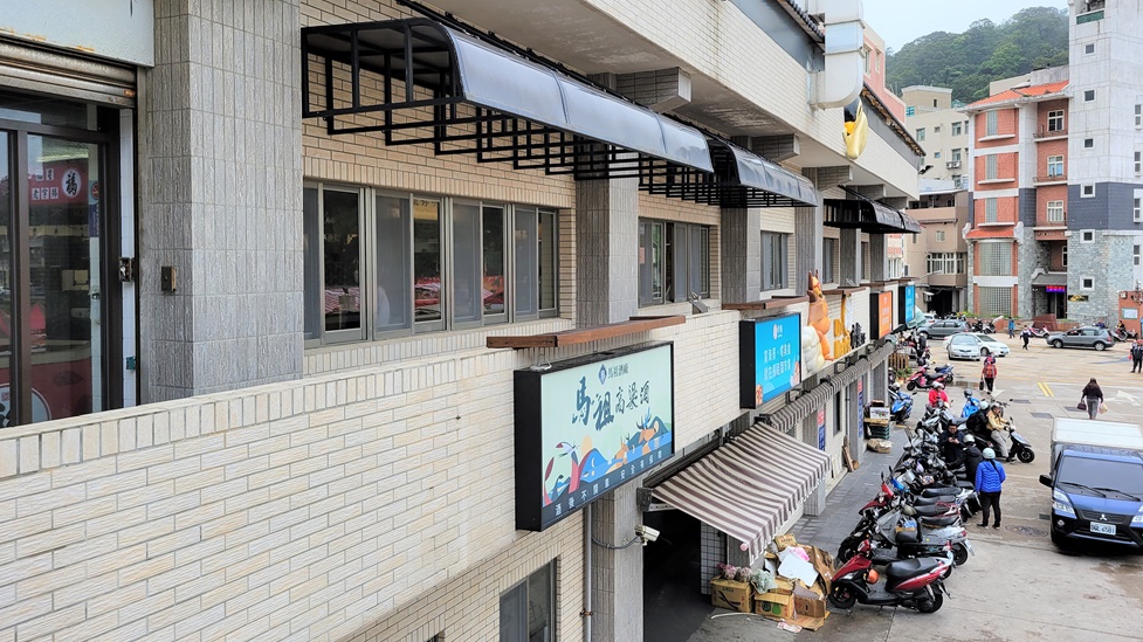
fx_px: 879
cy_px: 281
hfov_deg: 66.1
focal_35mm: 29
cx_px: 580
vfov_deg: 40.1
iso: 40
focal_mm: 5.4
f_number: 1.8
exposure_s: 1/550
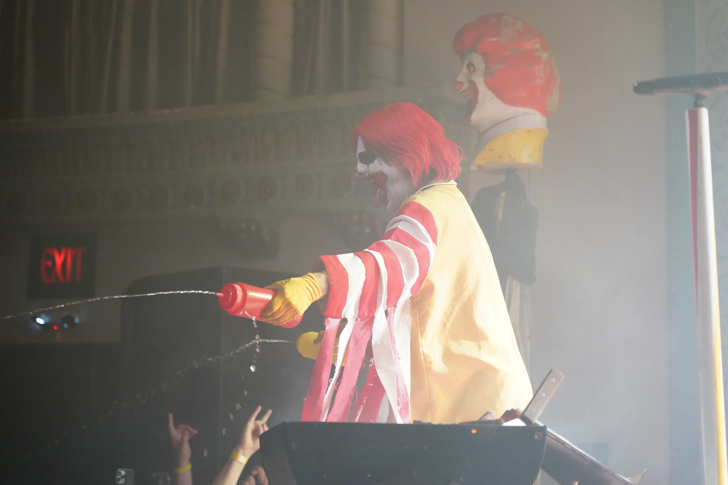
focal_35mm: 93
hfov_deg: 21.9
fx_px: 1881
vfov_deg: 14.7
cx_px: 364
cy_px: 242
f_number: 4
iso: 8000
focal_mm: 93
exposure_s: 1/160
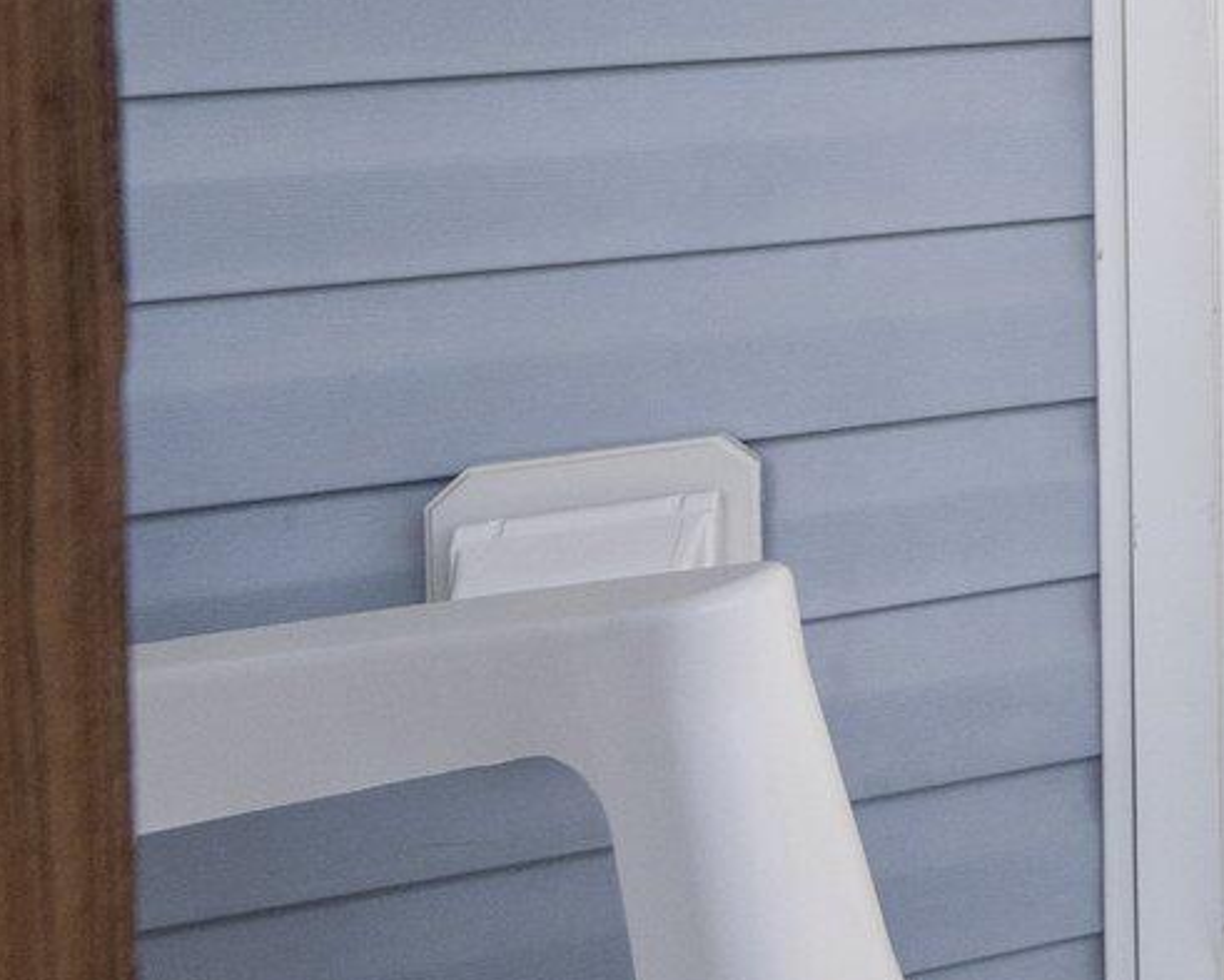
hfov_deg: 19.4
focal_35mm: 57
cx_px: 2421
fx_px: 2065
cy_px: -339
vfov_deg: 23.2
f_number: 6.3
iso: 200
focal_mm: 7
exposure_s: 1/640
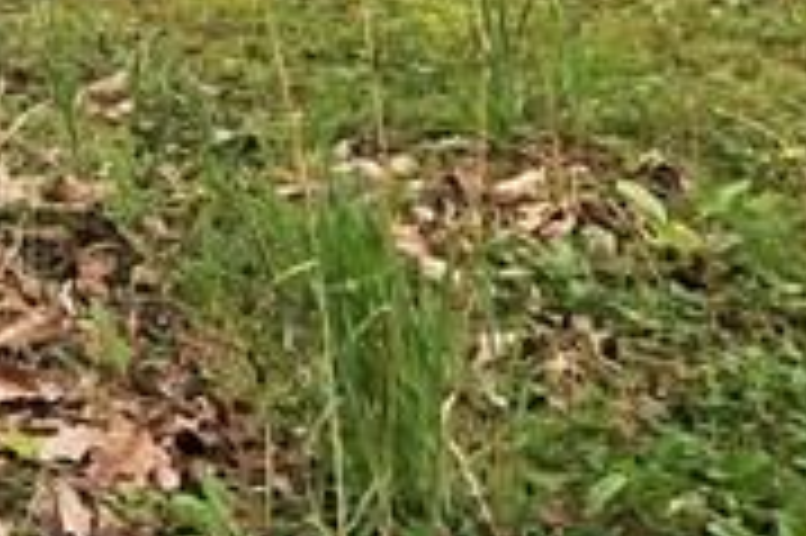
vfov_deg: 7.4
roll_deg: +0.4
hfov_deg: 11.0
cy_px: -986
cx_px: -878
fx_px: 3735
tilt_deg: -0.6
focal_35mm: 167
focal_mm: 3.99
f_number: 1.8
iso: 20
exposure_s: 1/539
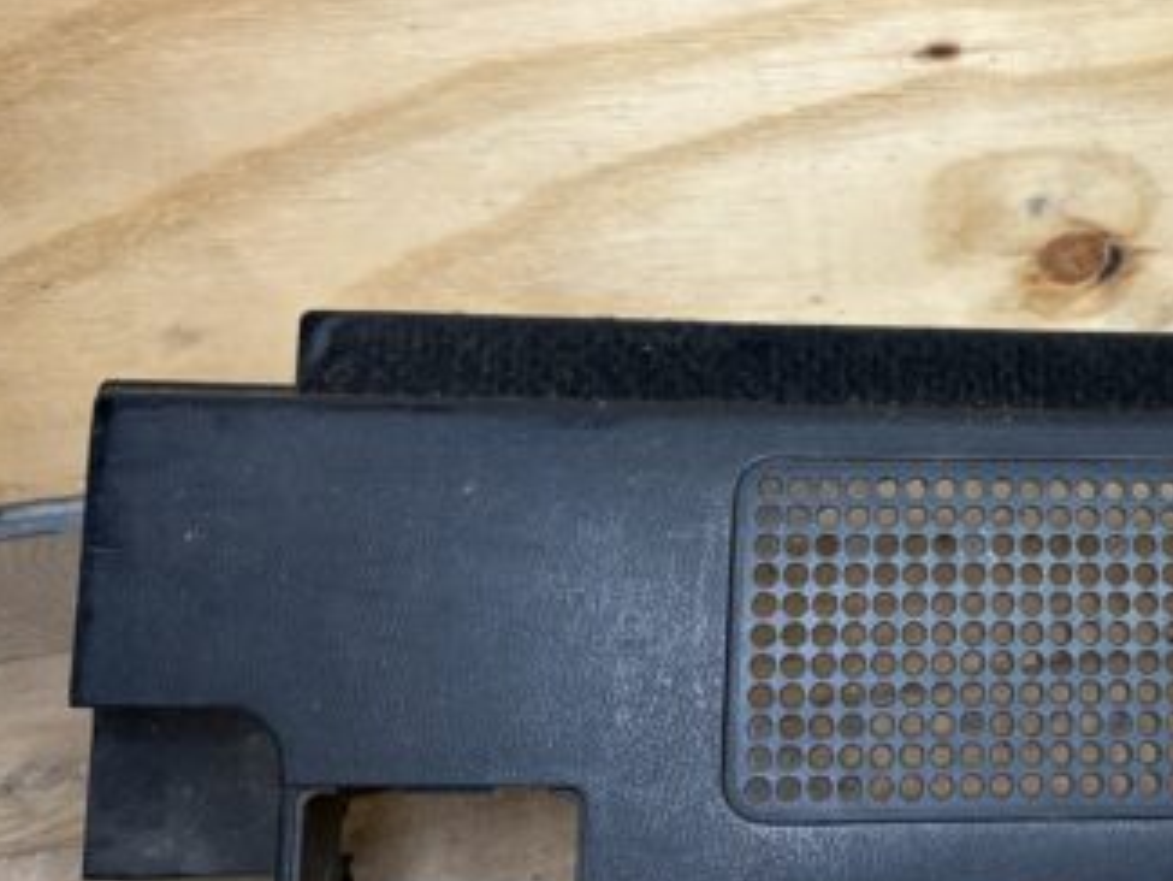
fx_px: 1627
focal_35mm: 48
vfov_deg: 30.3
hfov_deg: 37.0
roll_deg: +3.3
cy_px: 404
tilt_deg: -33.2
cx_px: 1061
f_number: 1.6
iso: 250
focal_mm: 5.96
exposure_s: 1/50
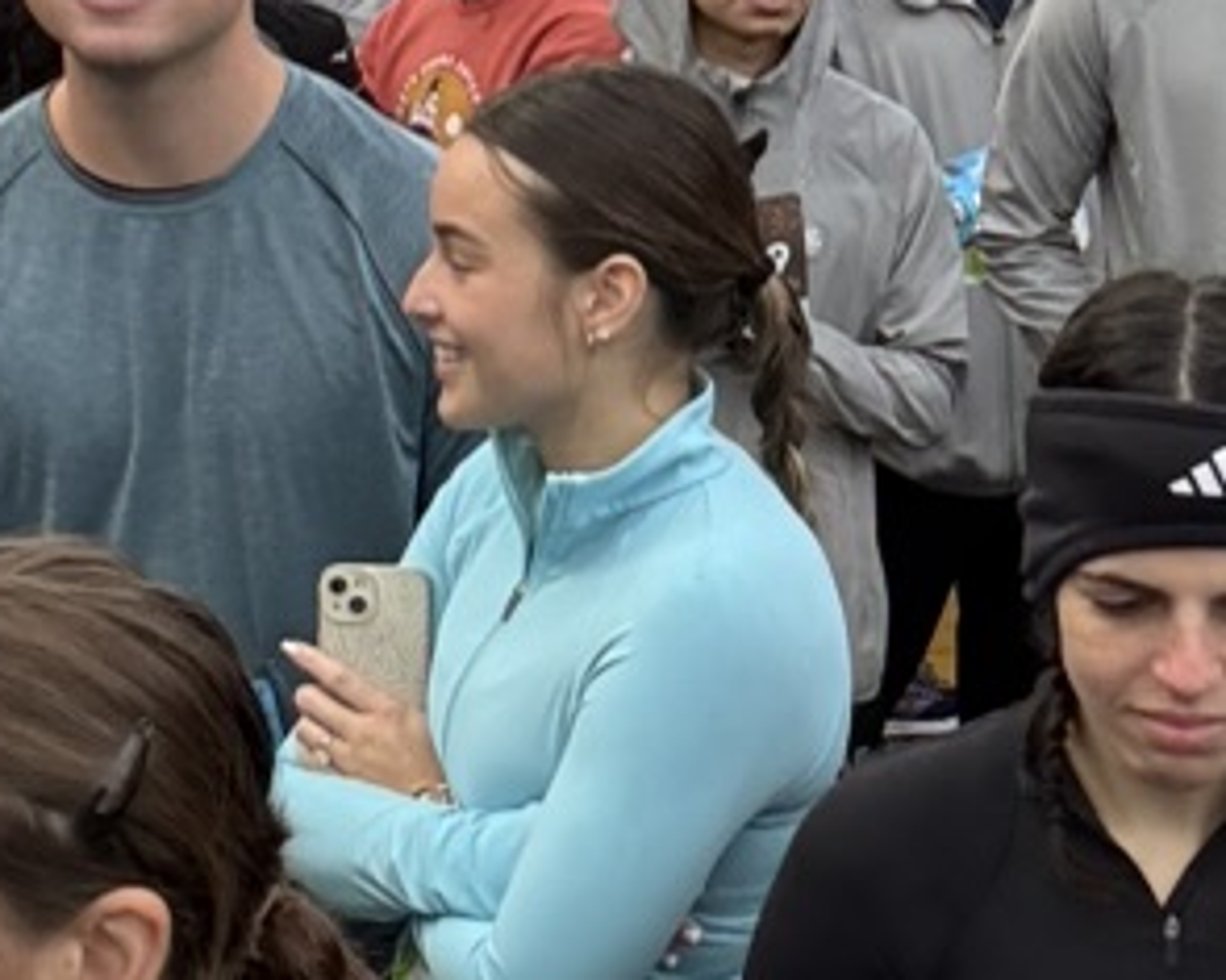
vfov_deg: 15.0
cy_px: 713
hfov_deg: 18.8
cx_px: 809
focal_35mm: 102
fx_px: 3700
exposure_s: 1/121
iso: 40
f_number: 1.9
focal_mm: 2.69
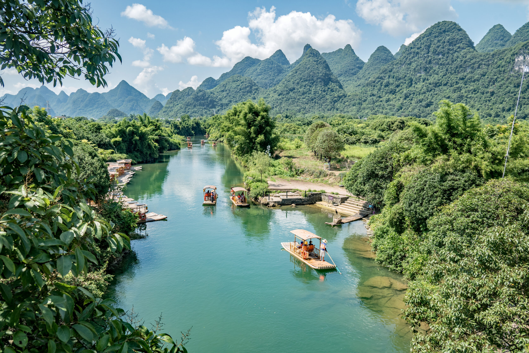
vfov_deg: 44.3
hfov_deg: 62.8
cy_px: 176
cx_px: 264
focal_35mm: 30
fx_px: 434
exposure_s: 1/400
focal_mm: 29.5
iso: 200
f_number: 8
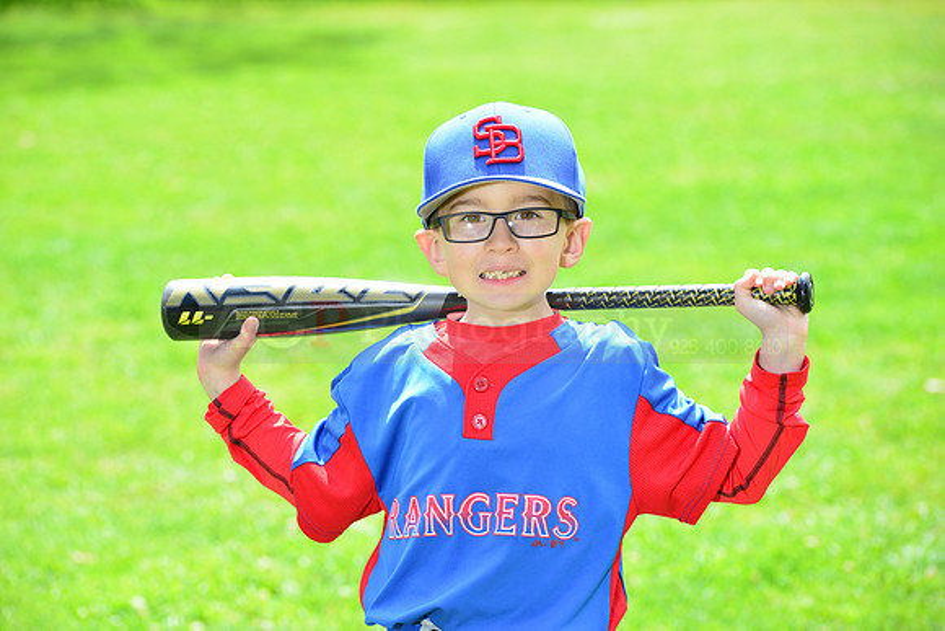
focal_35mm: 160
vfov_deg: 8.6
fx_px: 4201
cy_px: 316
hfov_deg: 12.8
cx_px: 472
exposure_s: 1/200
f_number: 8
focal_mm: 160
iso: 200
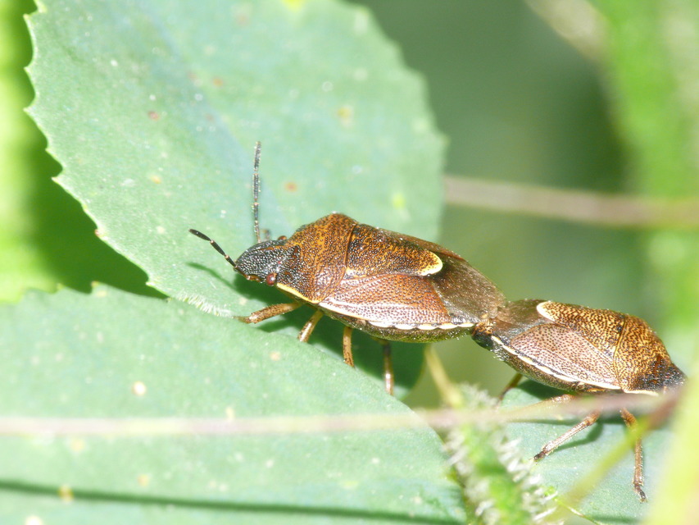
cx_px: 350
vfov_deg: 3.5
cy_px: 262
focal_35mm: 420
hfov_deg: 4.7
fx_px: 8482
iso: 200
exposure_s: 1/80
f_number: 11
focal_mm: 88.8
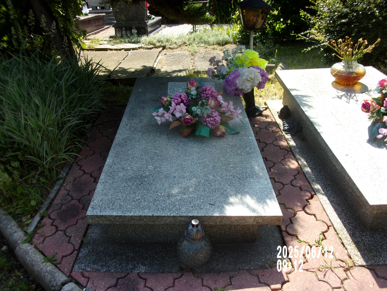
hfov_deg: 63.4
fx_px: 313
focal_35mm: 28
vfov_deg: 49.7
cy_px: 146
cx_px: 194
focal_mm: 5.1
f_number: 3.9
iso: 80
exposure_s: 1/250
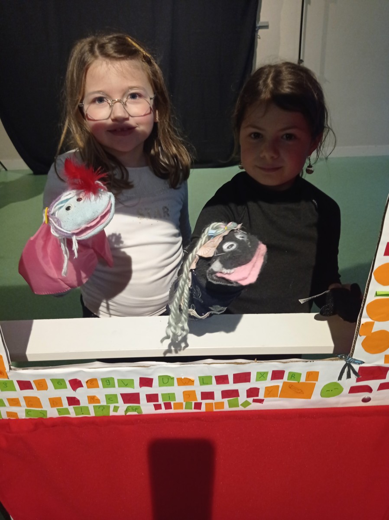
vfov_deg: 63.5
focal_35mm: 28
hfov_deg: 49.7
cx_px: 194
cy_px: 260
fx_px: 420
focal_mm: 4.74
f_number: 1.79
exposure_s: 1/33.3
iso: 188
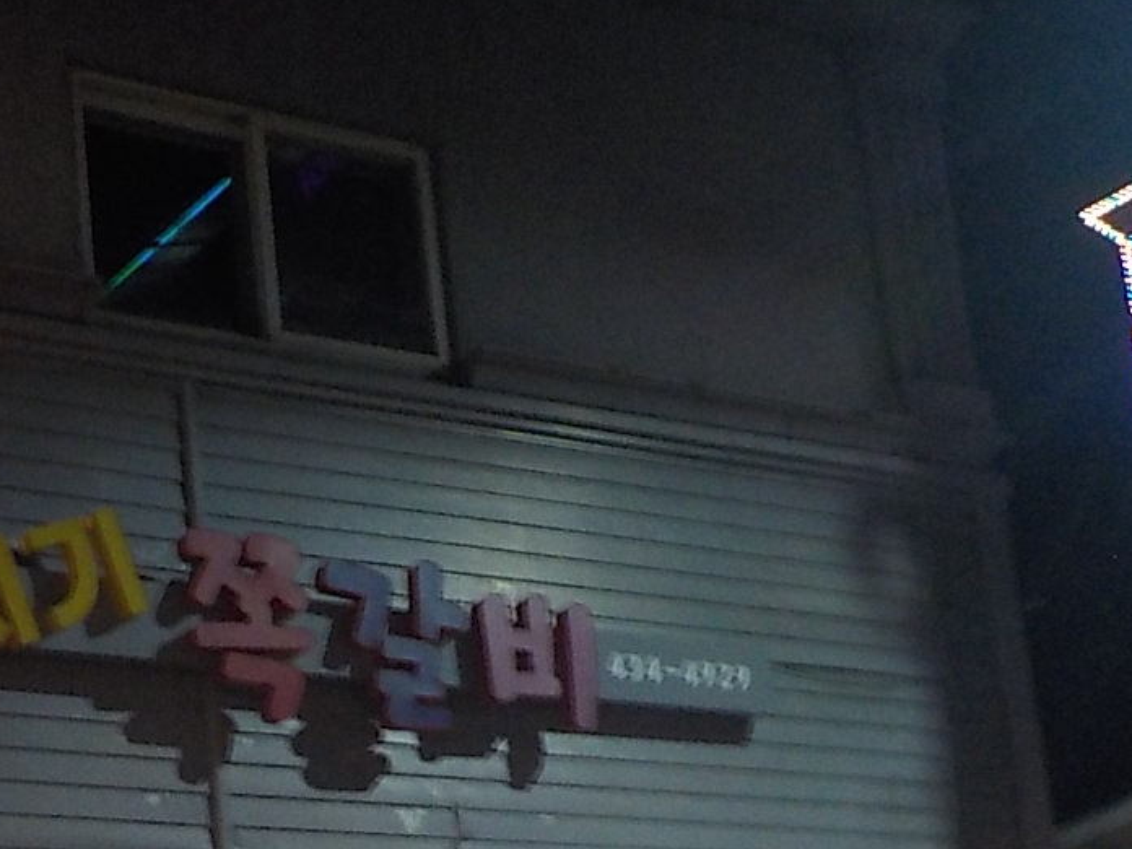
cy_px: 955
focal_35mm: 69
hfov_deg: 27.1
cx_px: 104
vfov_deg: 20.3
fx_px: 2256
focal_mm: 4.1
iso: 400
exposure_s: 1/15
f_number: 3.3
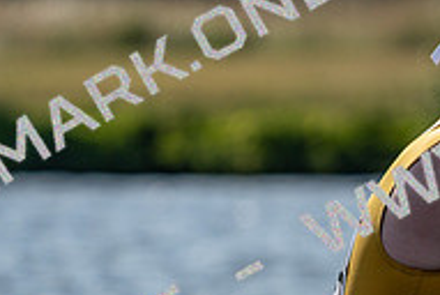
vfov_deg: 1.2
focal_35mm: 1126
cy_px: 259
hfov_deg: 1.8
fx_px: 13783
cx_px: 585
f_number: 6.3
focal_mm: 371
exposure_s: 1/1600
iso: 160
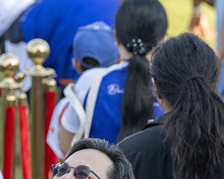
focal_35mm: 930
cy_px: 176
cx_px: 83
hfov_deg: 2.1
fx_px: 6162
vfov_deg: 1.7
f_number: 8
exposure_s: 1/400
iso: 800
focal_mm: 400
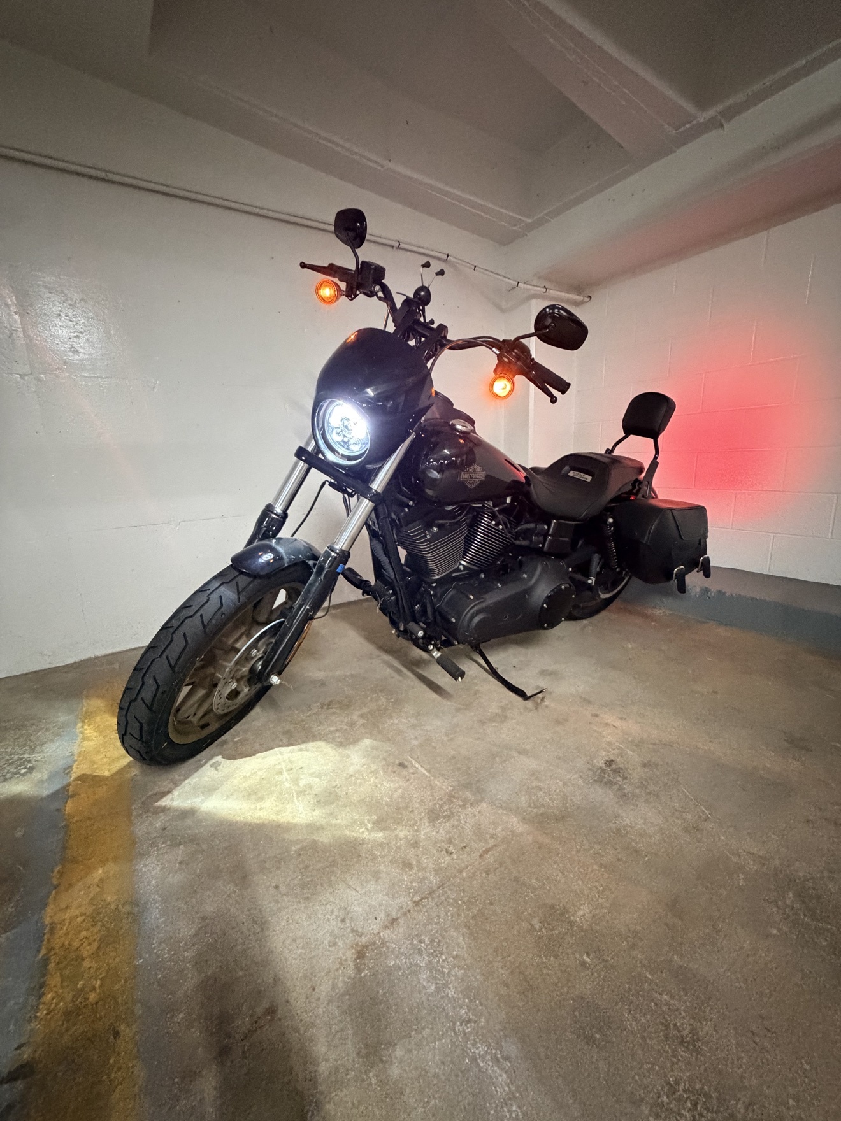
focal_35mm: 14
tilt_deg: -12.7
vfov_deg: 102.1
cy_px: 560
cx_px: 420
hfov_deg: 85.7
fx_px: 454
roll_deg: +2.2
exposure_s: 1/40
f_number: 2.2
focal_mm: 2.22
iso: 1250
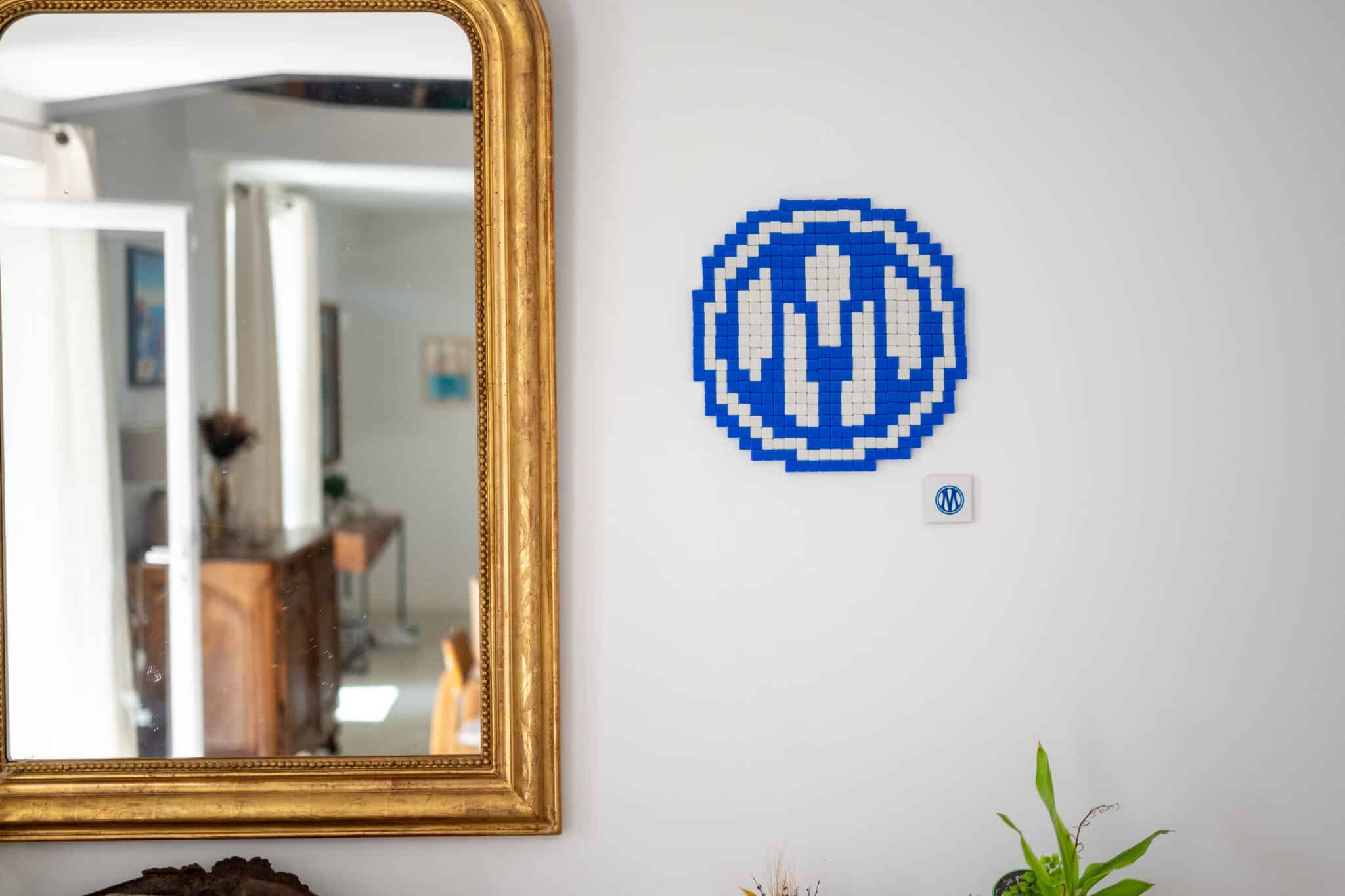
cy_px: 448
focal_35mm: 50
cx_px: 672
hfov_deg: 39.6
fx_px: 1868
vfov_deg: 27.0
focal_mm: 50
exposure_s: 1/200
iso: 200
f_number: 3
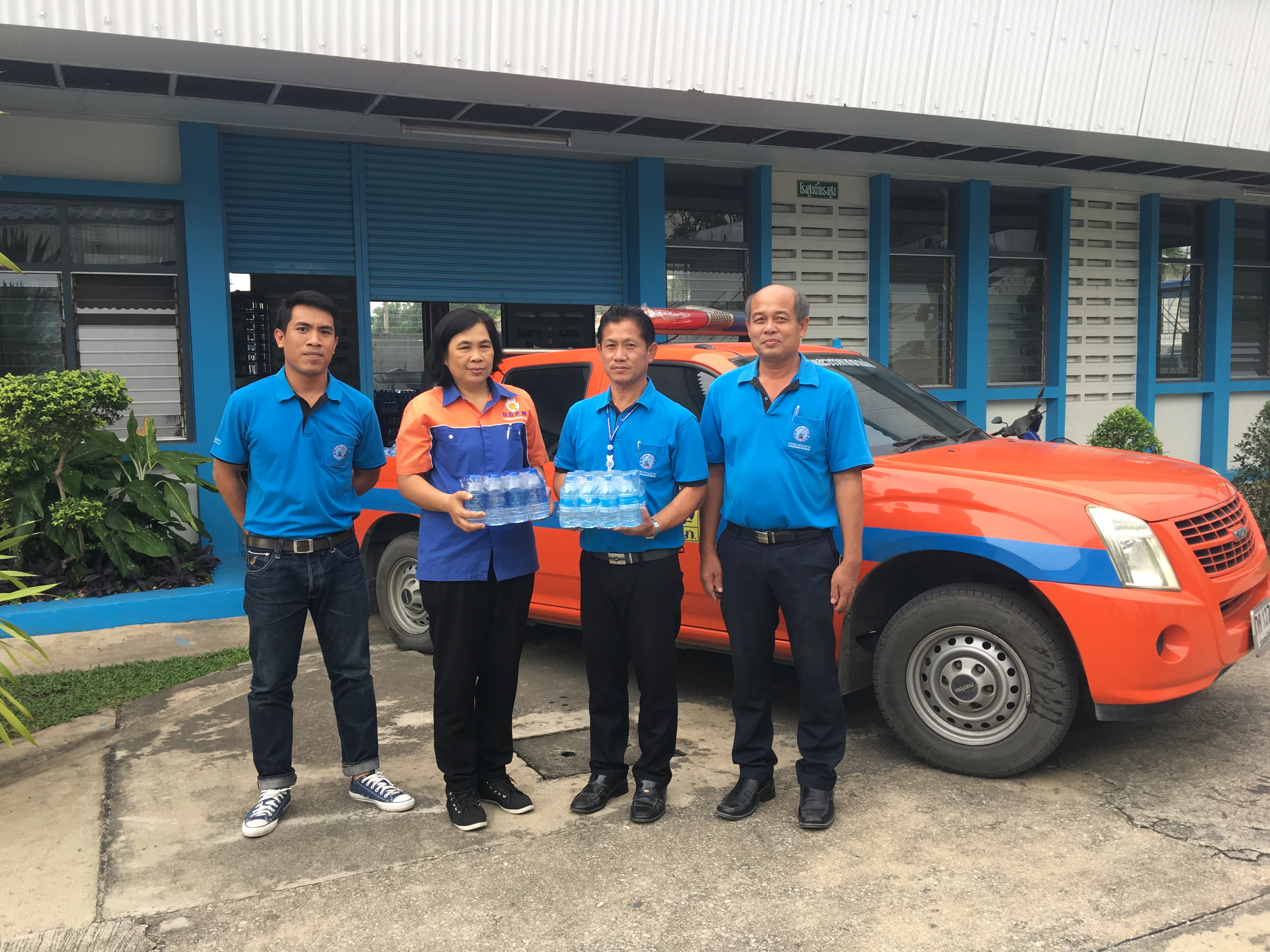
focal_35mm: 29
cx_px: 635
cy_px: 476
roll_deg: +1.2
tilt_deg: -5.3
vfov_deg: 48.2
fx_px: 1064
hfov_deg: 61.7
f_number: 2.2
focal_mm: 4.15
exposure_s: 1/100
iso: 25
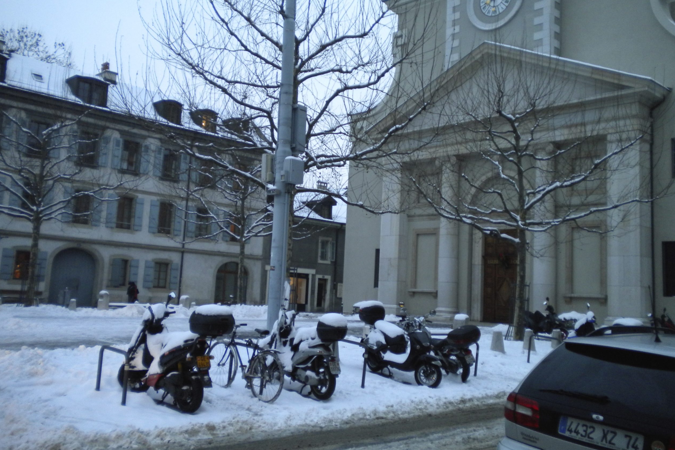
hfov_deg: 51.9
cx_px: 337
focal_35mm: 37
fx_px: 694
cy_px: 196
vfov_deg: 35.9
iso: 229
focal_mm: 6.3
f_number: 3.1
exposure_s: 1/60
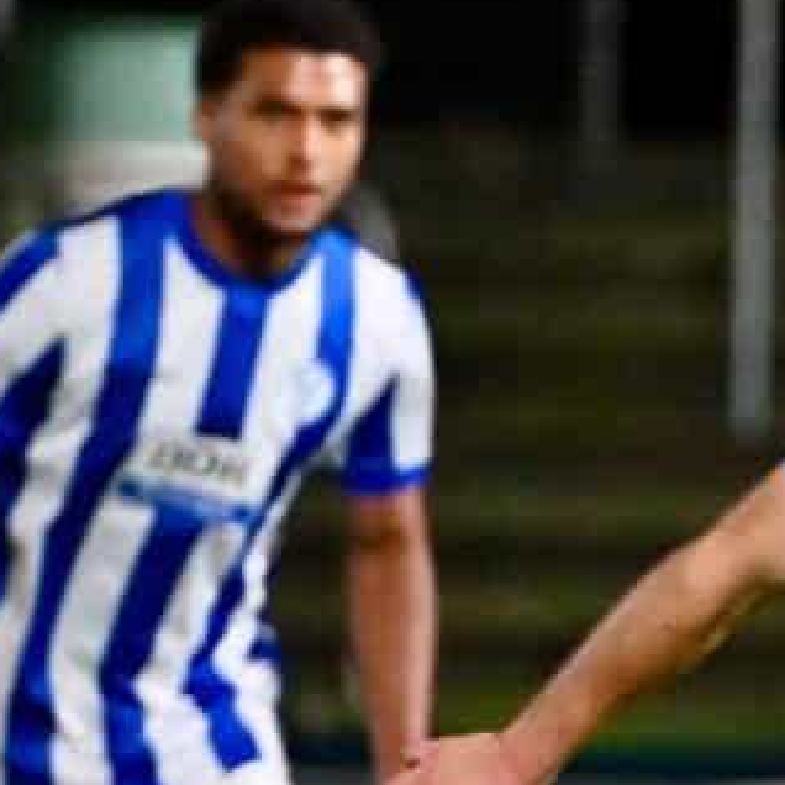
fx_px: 23835
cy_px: 799
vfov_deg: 1.9
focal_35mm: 929
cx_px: 1466
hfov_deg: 1.9
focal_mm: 170
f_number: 2.8
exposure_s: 1/1600
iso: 3200
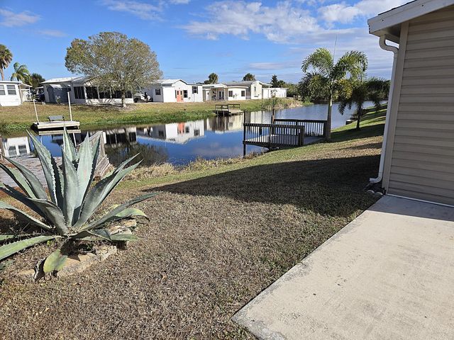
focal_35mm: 23
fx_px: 302
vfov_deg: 58.9
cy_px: 170
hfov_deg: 73.9
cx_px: 227
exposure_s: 1/2043
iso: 25
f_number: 1.8
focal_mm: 5.4
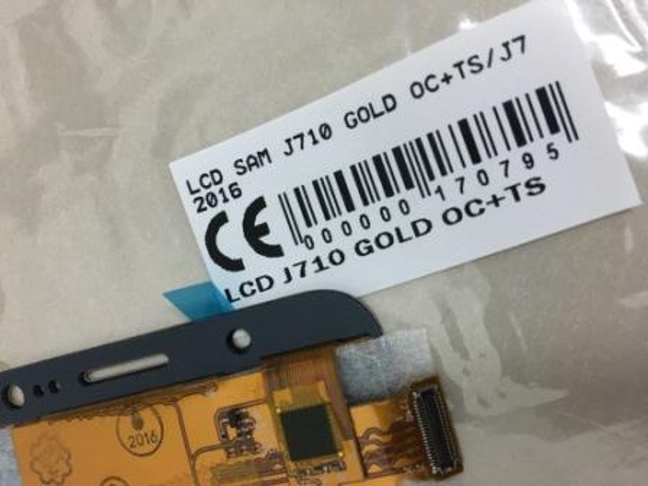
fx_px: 543
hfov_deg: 61.7
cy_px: 243
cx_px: 324
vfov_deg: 48.2
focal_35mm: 29
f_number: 2.2
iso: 200
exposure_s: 1/25
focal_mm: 4.15
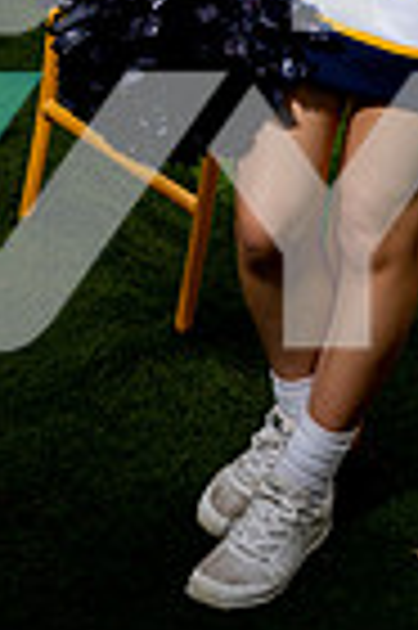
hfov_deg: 11.6
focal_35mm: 116
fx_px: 2025
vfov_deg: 17.0
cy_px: -104
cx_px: 445
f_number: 5.6
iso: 100
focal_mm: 36
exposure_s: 1/250
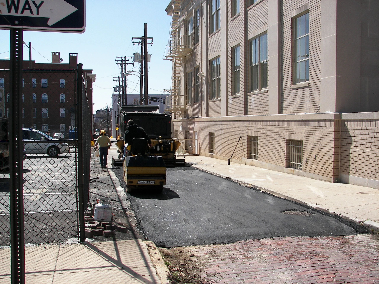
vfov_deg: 39.7
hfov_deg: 51.4
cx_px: 190
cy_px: 142
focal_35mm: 36
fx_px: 394
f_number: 4
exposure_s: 1/500
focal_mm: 6
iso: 50
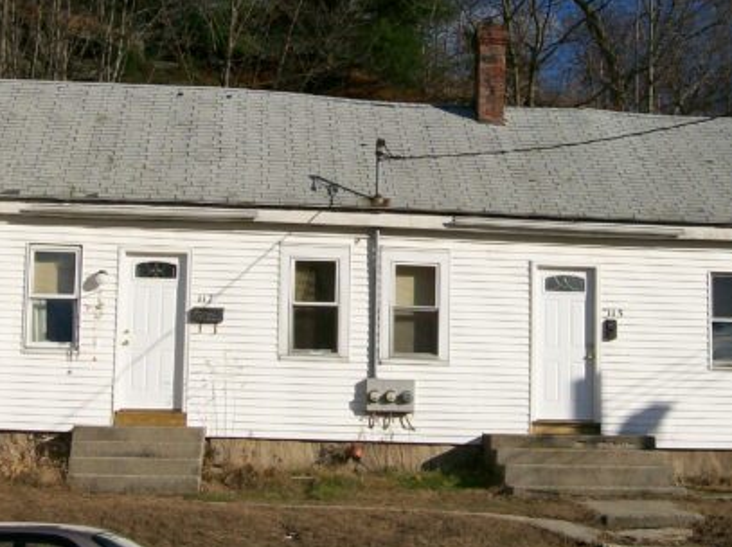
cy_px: 206
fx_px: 1626
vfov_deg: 19.1
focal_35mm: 77
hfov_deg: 25.4
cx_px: 406
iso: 80
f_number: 5.4
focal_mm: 7.6
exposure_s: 1/1401
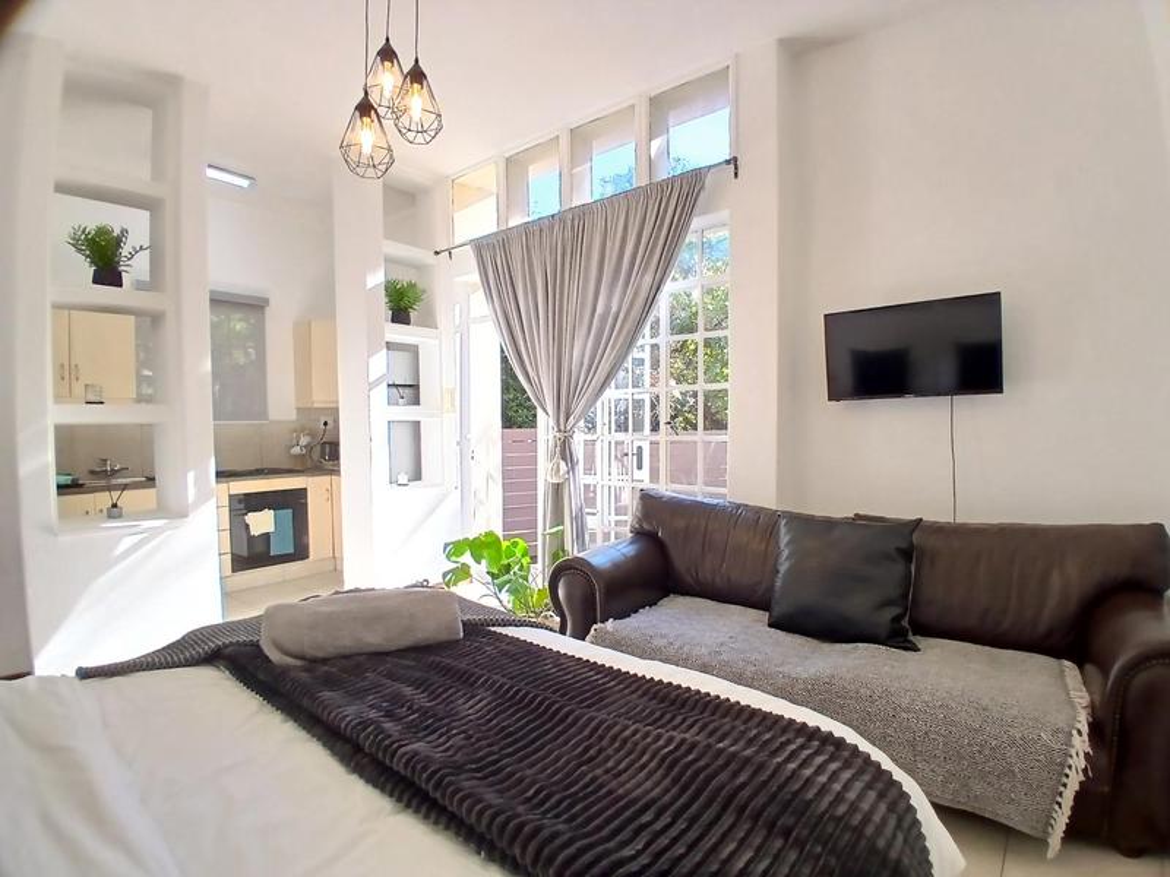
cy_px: 438
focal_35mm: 17
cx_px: 585
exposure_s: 1/50
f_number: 2.2
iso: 80
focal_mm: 1.4
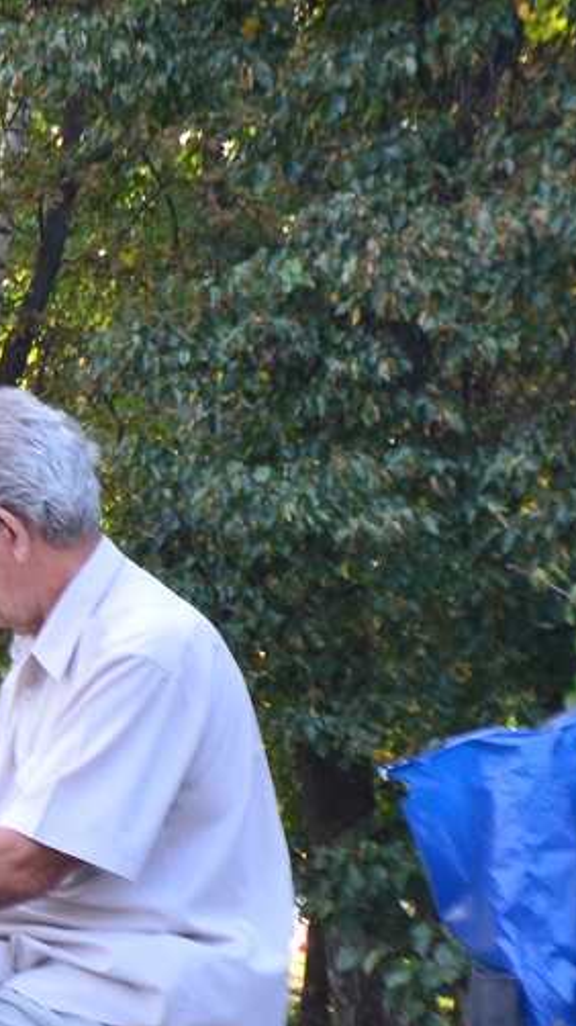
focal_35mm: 190
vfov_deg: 11.3
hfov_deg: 6.2
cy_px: 459
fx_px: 5164
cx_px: -574
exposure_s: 1/50
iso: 400
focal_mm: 38
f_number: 10
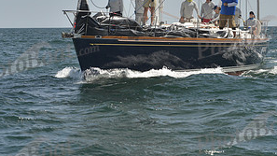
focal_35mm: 143
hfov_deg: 15.0
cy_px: 0
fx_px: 1050
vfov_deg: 8.4
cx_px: 148
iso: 400
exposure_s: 1/800
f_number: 8
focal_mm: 70
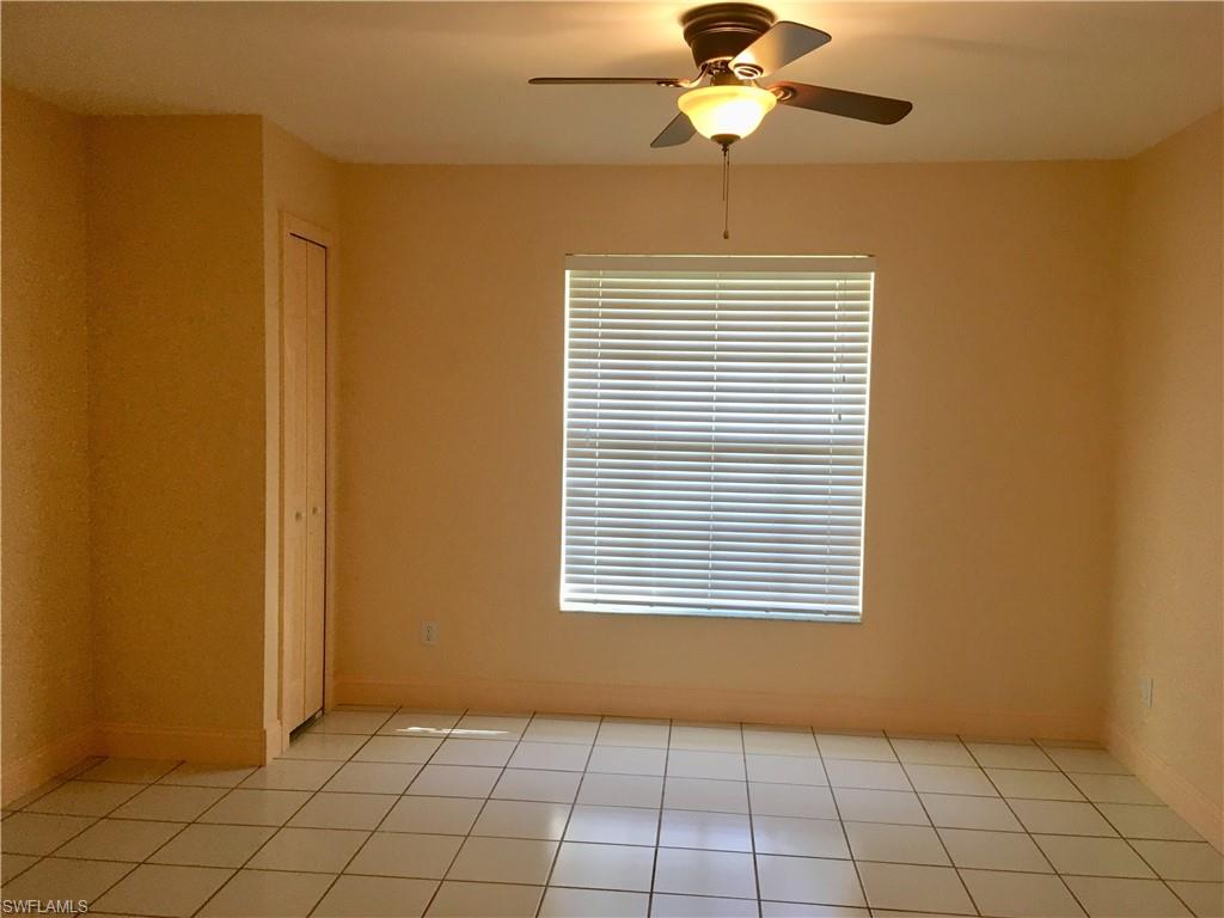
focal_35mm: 29
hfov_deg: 61.7
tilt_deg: -2.5
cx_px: 612
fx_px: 1025
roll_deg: -2.7
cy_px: 459
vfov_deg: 48.2
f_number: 2.2
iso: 40
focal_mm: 4.15
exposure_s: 1/30
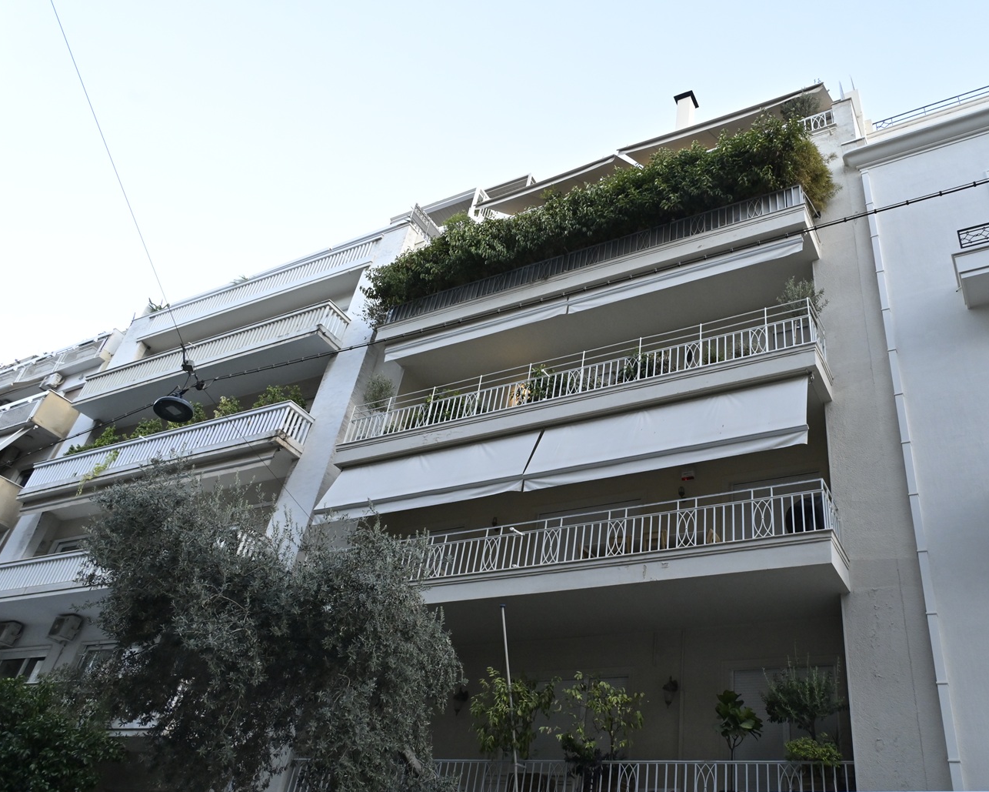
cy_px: 397
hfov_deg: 61.7
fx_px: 820
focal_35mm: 28
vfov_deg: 51.5
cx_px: 593
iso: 3200
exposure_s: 1/200
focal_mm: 24
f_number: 8
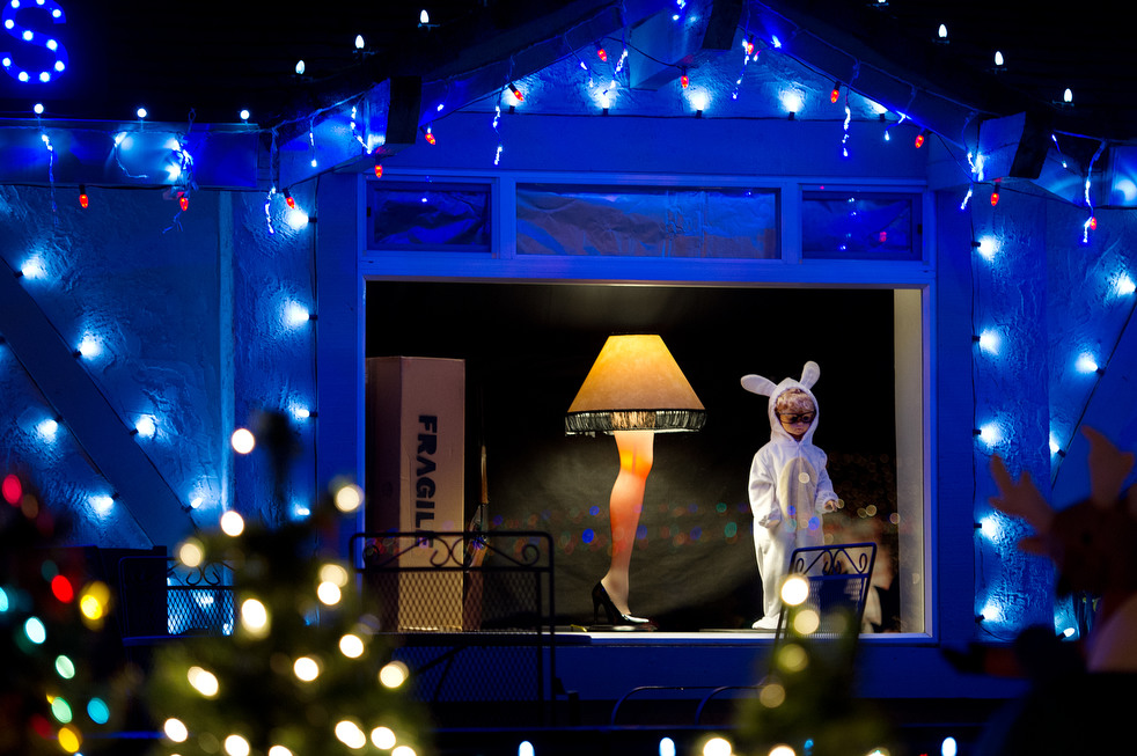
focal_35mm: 125
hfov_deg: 16.4
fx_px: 3945
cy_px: 378
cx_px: 568
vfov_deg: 10.9
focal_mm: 125
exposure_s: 1/50
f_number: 2.8
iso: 1250
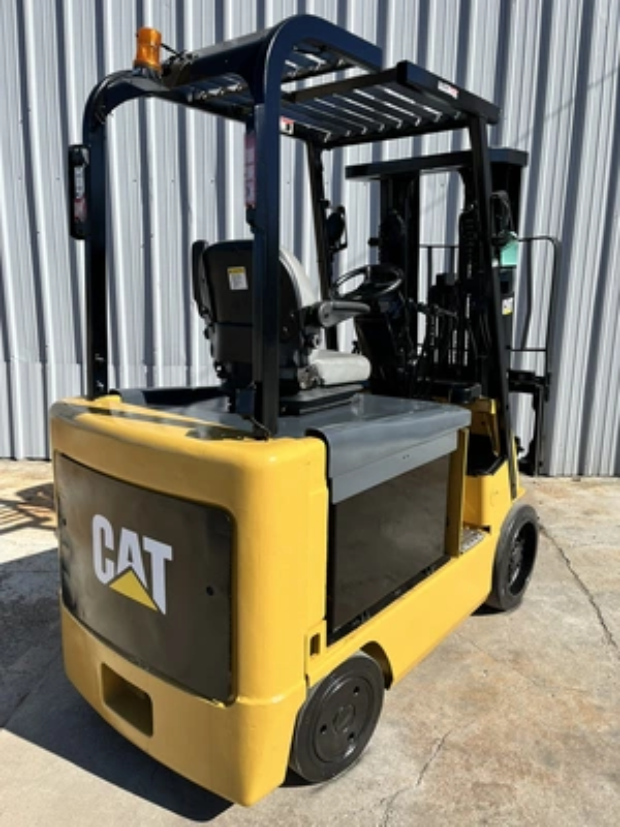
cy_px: 414
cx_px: 310
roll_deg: -1.1
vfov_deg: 67.3
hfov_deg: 53.1
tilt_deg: -10.9
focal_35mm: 26
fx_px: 621
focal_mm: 5.1
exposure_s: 1/3049
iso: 50
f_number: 1.6
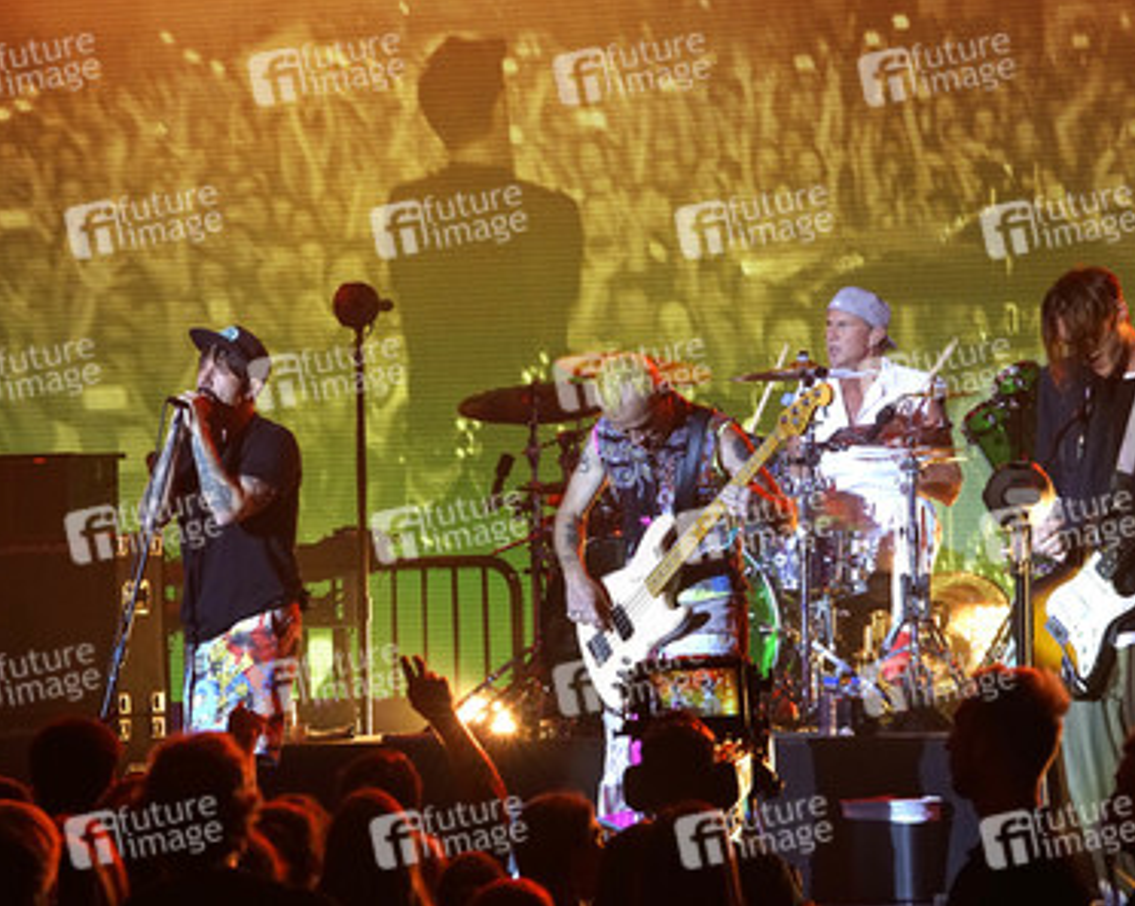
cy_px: 451
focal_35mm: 215
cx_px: 673
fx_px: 7217
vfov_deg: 7.2
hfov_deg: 9.0
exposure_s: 1/320
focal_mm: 189
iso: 3200
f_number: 7.1
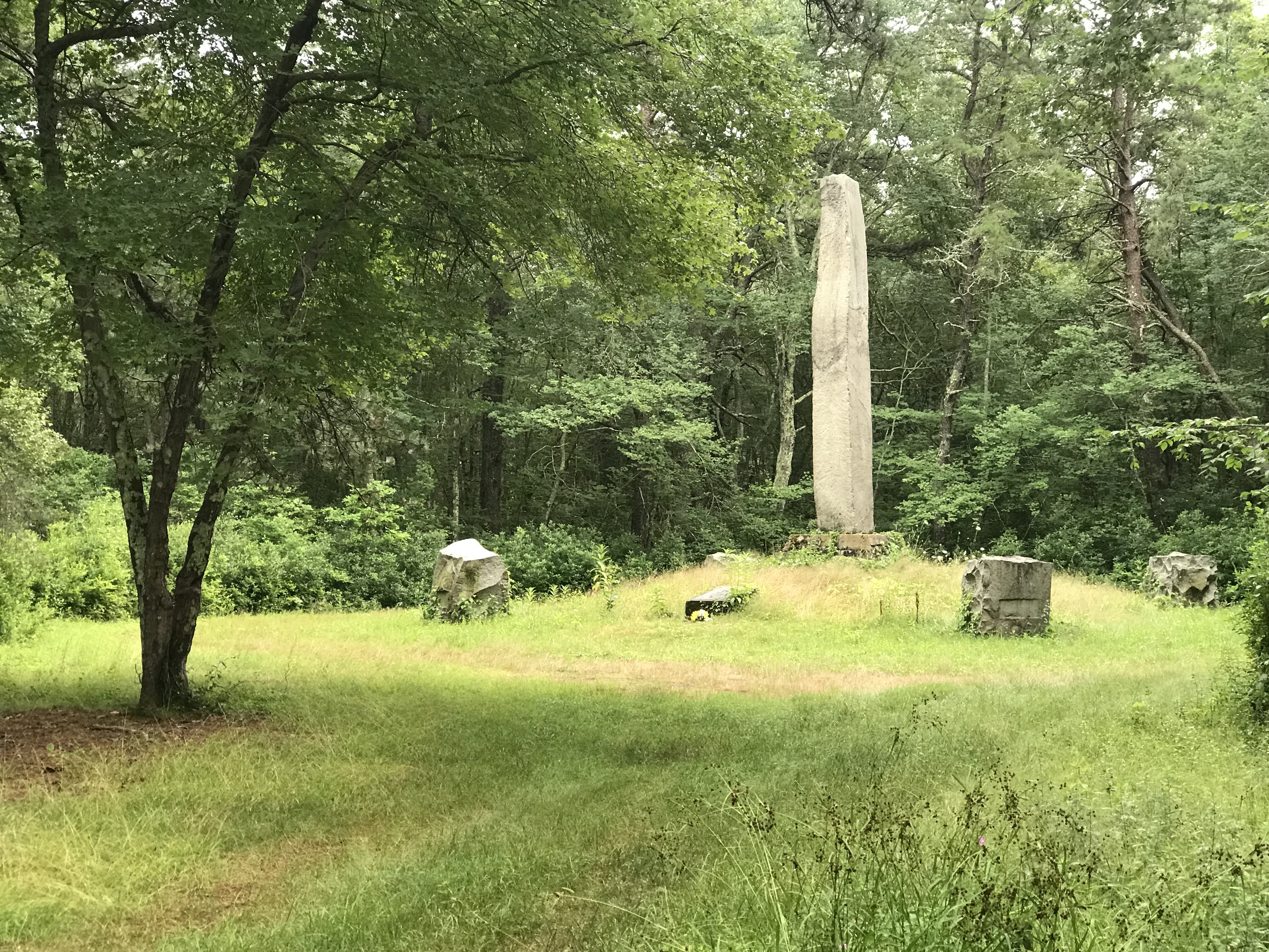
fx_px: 2090
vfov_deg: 25.7
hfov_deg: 33.8
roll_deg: +0.4
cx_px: 634
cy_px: 476
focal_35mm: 57
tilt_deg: +2.6
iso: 64
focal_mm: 6.6
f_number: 2.8
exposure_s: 1/60
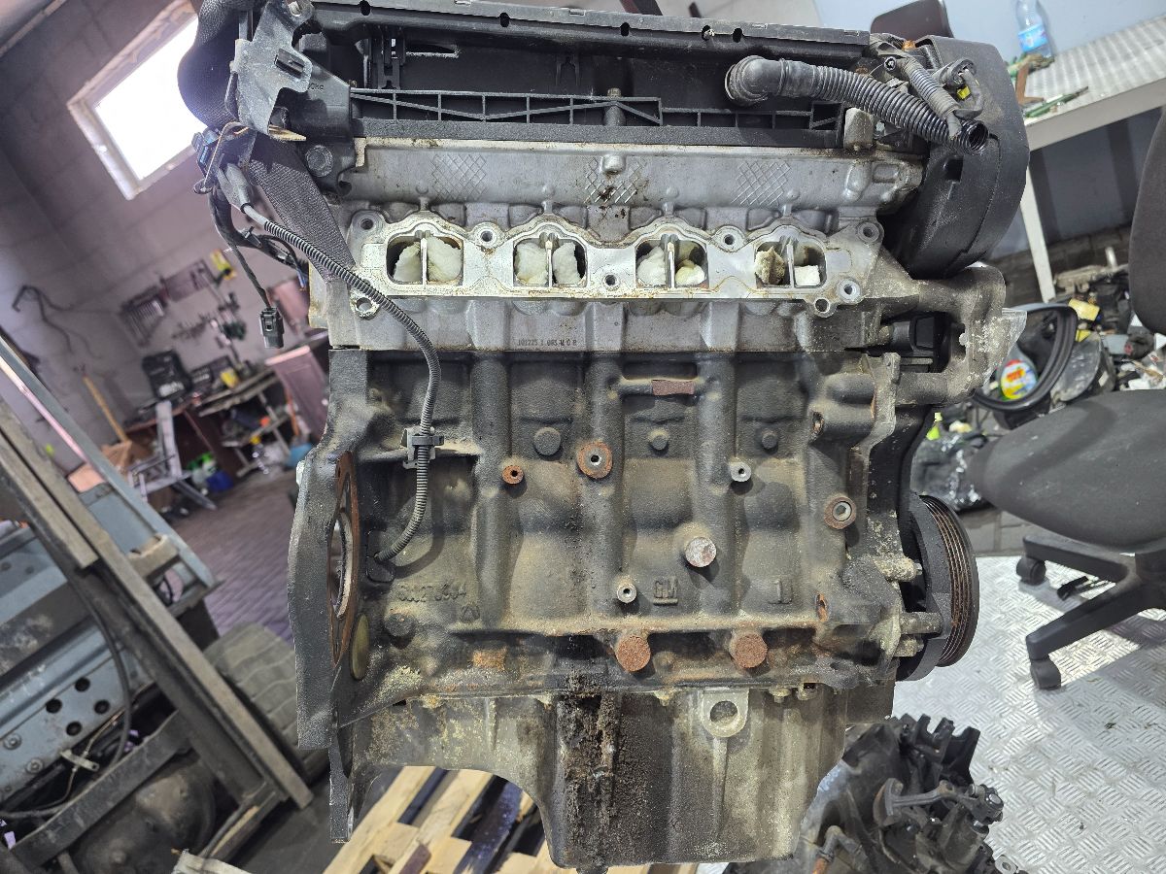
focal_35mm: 23
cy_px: 437
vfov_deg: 58.9
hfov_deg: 73.9
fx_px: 775
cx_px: 583
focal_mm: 6.3
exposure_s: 1/100
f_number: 1.7
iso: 200
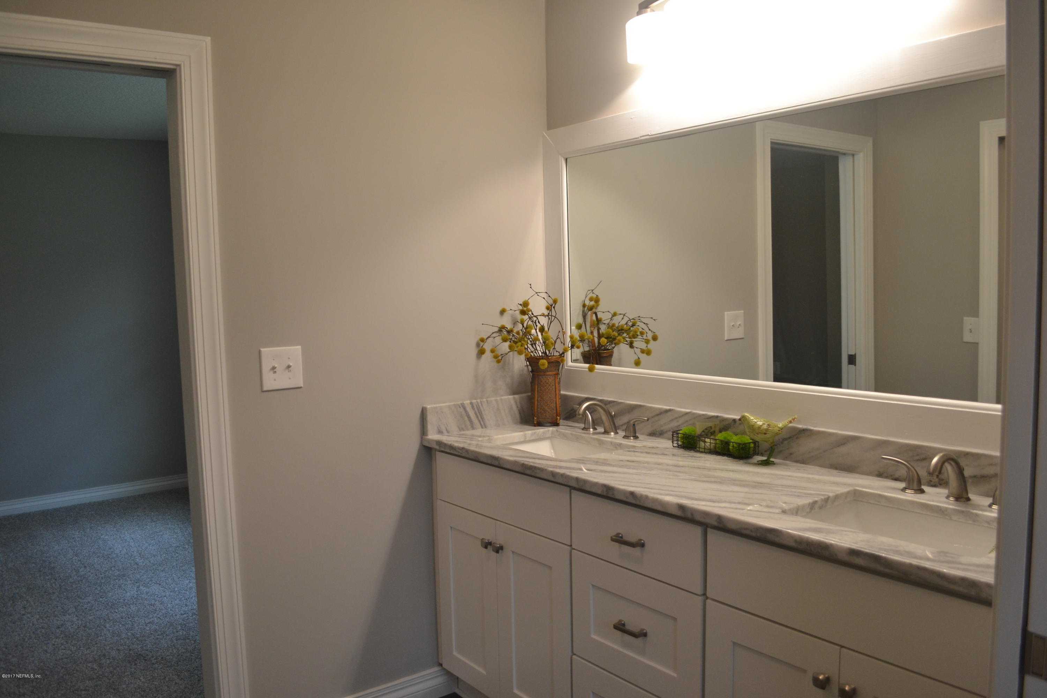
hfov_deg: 67.4
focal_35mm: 27
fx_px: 785
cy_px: 349
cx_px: 524
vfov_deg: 47.9
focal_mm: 18
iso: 400
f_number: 4.5
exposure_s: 1/80
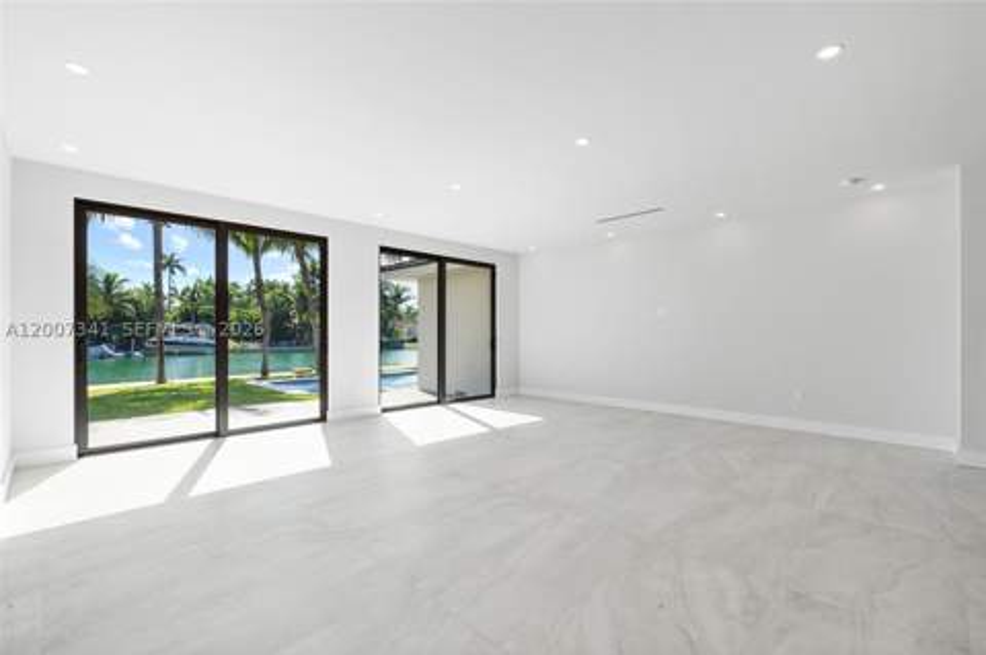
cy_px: 328
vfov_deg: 73.6
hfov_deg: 96.8
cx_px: 493
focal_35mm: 16
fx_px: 438
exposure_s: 1/6
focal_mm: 16
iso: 200
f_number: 16
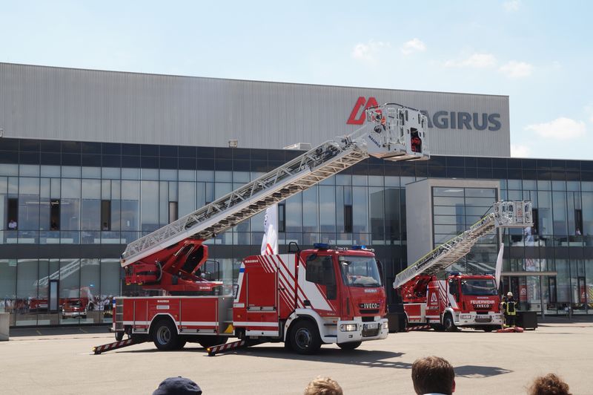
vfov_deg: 25.7
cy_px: 198
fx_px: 864
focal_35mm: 52
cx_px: 296
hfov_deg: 37.9
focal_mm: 35
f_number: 13
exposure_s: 1/160
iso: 200
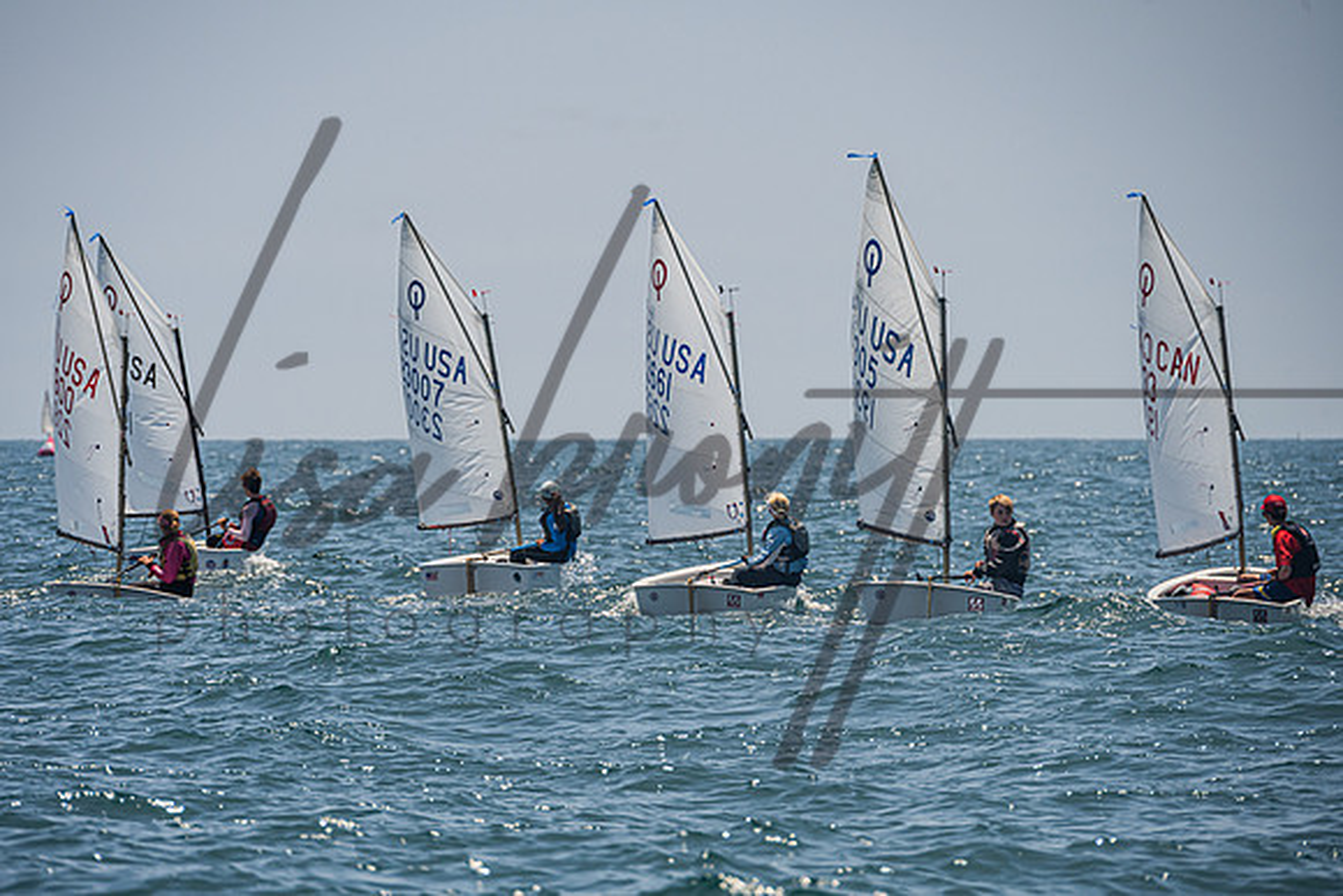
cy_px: 493
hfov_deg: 6.9
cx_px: 605
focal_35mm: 296
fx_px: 11062
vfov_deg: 4.6
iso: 250
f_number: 8
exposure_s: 1/1600
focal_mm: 260
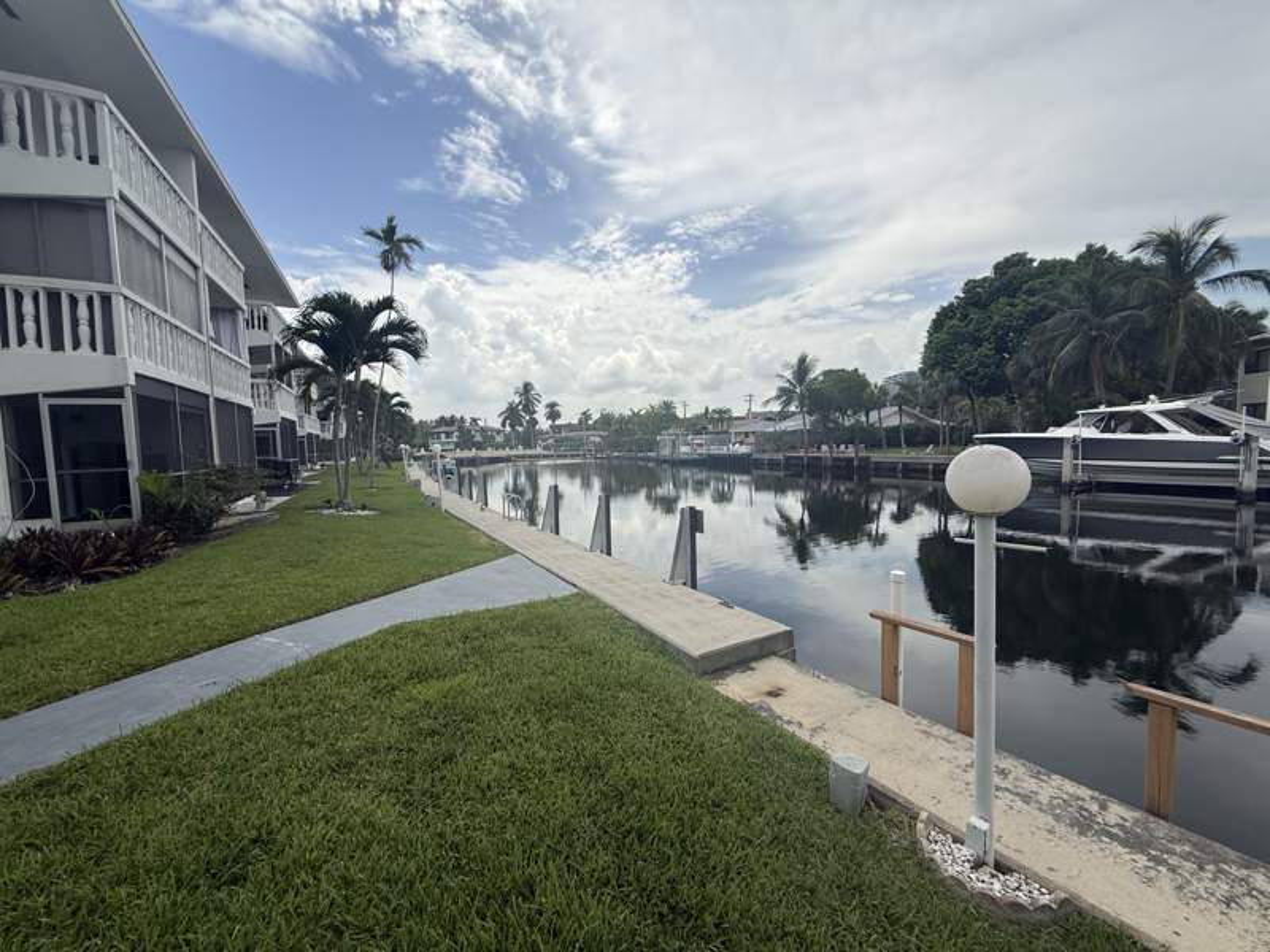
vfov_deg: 85.7
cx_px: 635
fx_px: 514
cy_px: 476
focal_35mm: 14
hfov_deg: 102.1
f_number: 2.2
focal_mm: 2.22
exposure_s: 1/2841
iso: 50
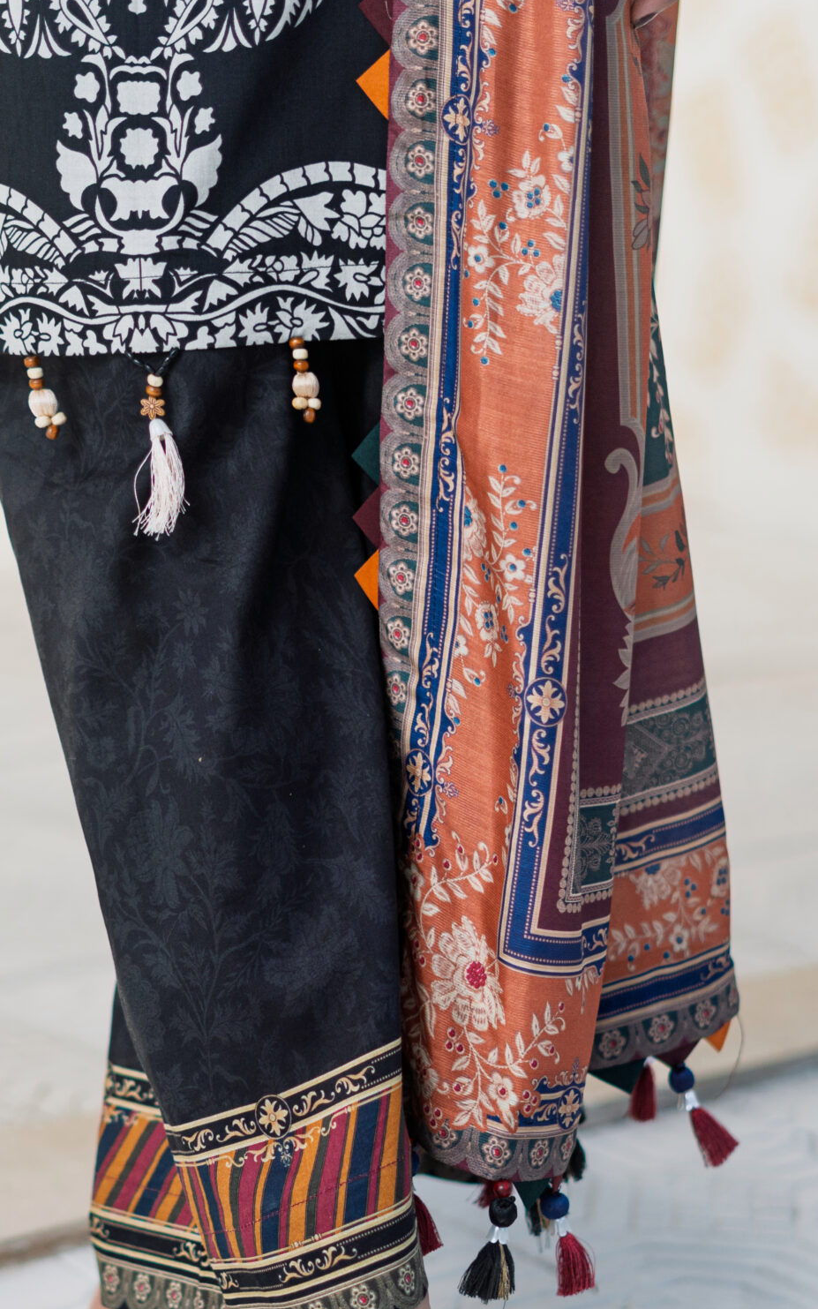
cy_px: 830
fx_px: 3139
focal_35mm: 88
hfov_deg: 14.8
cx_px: 315
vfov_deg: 23.5
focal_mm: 50
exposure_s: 1/160
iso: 400
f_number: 1.8
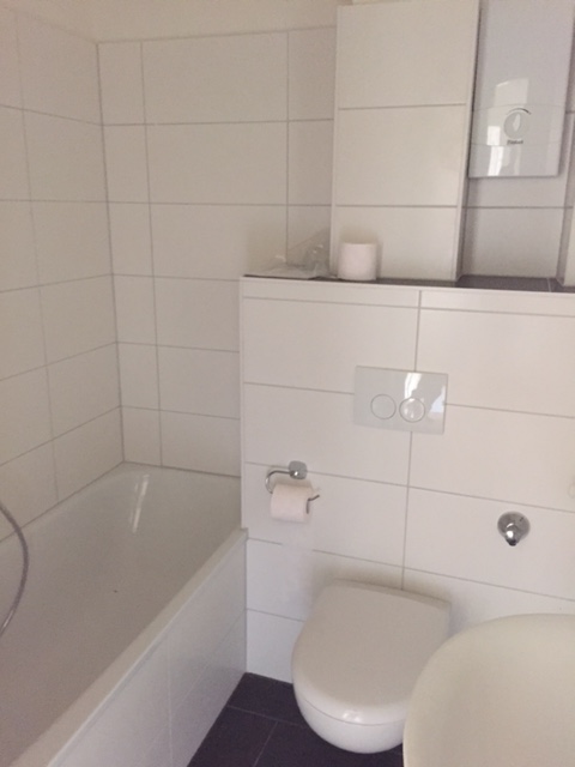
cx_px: 288
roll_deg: +0.5
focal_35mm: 29
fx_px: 642
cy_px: 384
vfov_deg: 61.7
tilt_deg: -15.4
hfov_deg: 48.2
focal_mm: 4.15
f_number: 2.2
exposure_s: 1/17
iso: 320
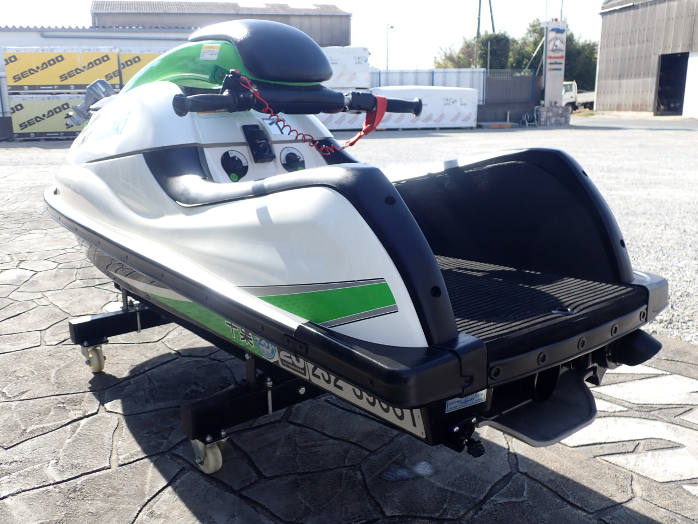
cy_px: 262
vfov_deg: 44.2
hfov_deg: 56.8
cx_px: 349
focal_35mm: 32
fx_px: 645
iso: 100
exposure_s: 1/400
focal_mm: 5.79
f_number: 3.2
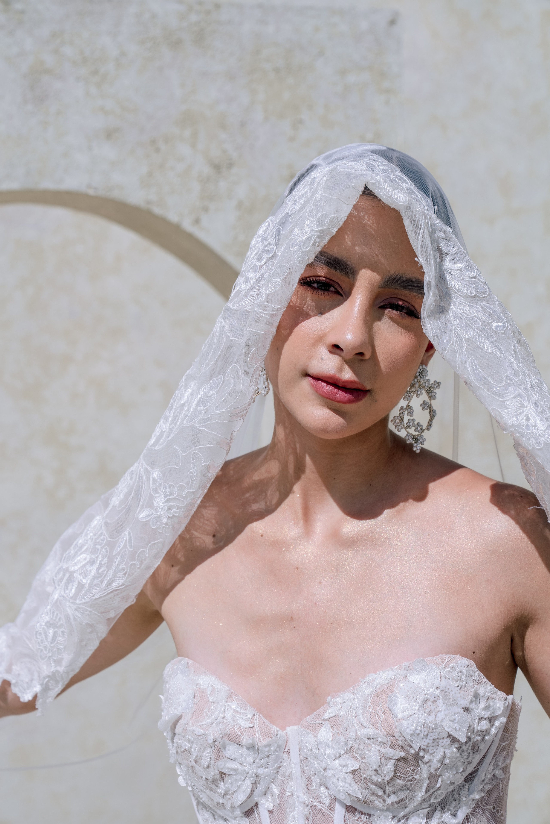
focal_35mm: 70
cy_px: 412
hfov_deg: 19.5
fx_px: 1604
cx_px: 275
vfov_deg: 28.8
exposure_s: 1/640
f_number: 7.1
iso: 80
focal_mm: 70
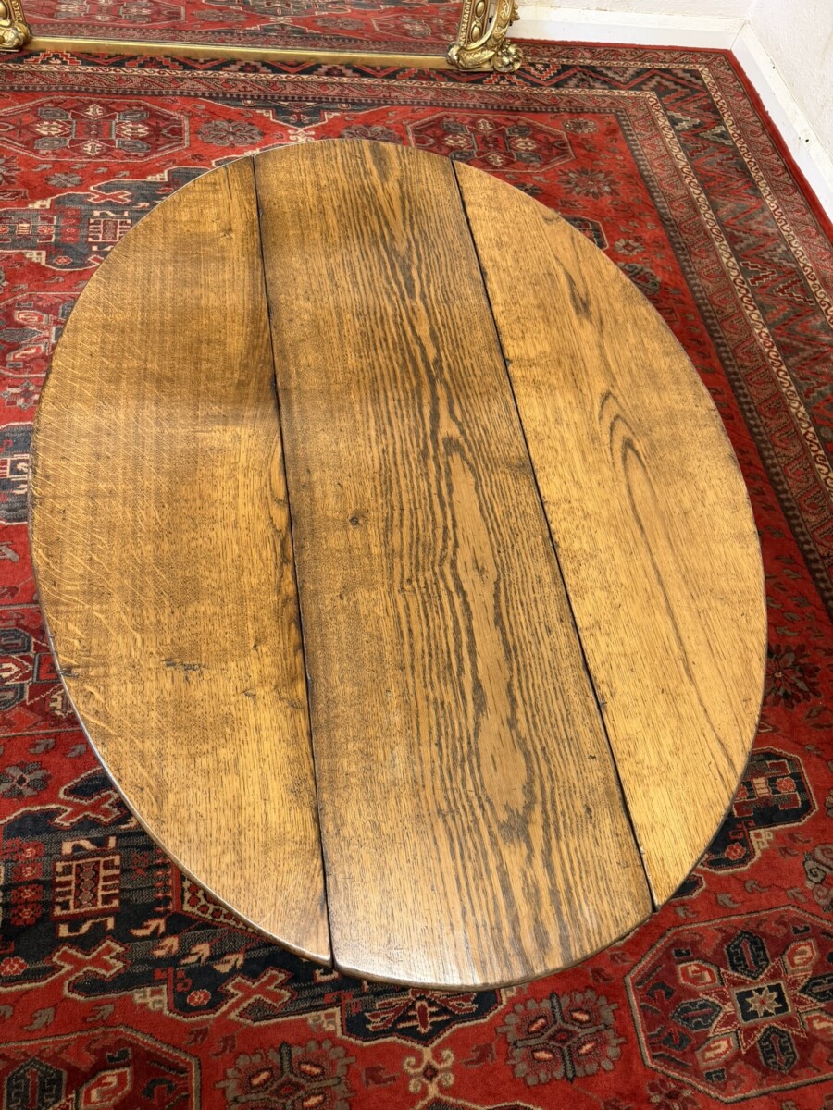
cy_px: 555
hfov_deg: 56.8
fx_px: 770
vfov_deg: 71.6
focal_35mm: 24
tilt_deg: -60.0
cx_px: 416
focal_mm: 6.76
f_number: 1.78
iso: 200
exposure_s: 1/50
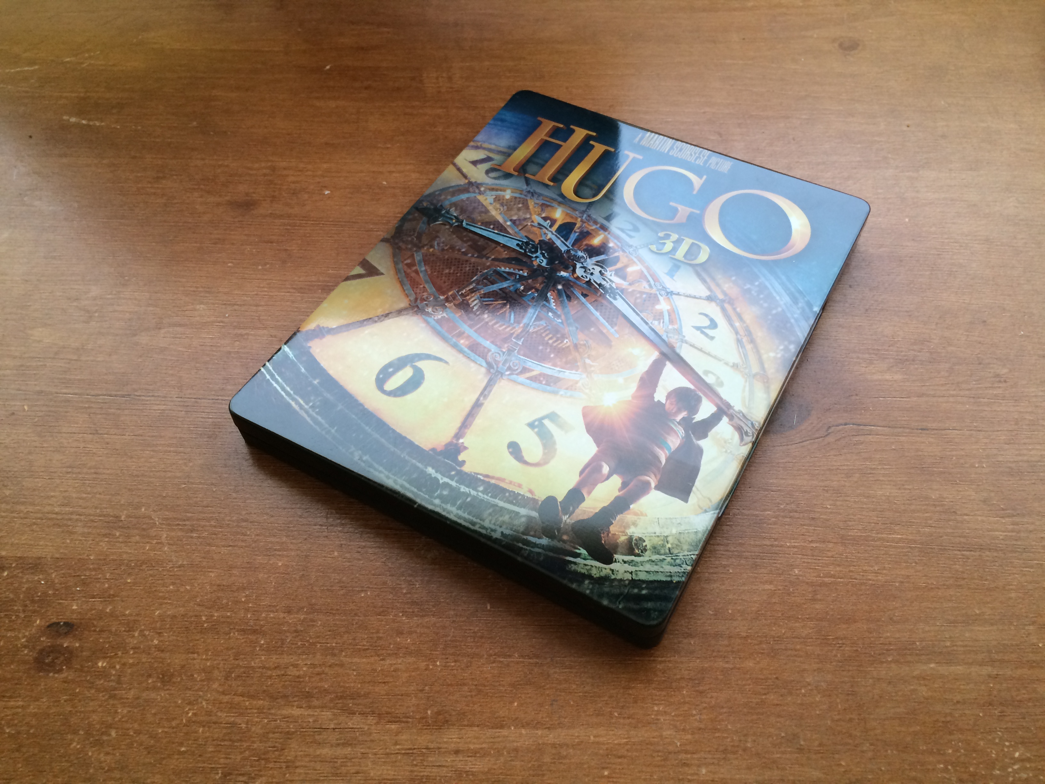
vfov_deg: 48.2
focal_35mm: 29
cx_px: 522
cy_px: 392
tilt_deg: -54.9
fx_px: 875
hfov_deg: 61.7
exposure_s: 1/30
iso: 80
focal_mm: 4.15
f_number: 2.2
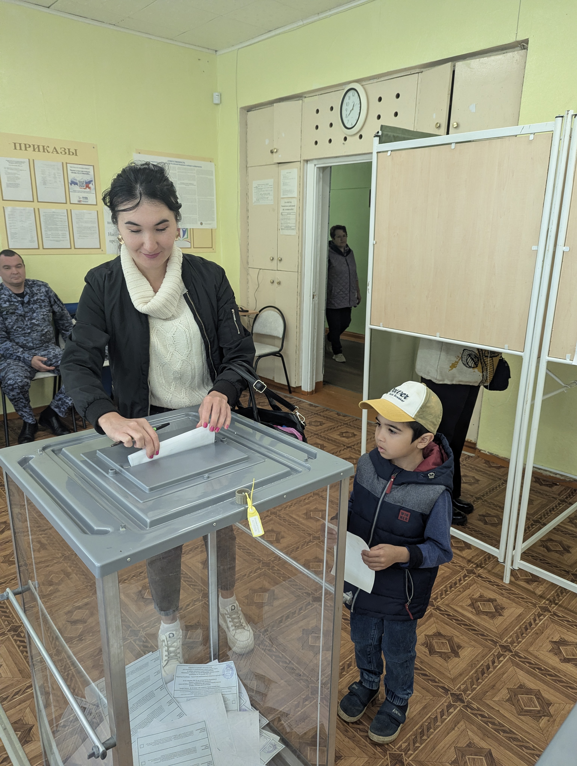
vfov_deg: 71.5
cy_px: 383
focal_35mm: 24
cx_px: 288
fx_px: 532
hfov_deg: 56.9
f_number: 1.85
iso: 402
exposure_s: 1/172
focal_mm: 6.81
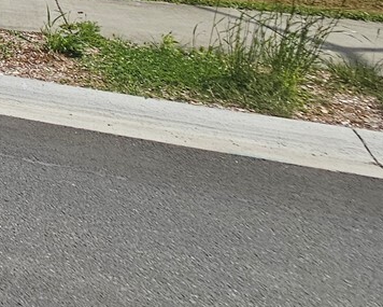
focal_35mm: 57
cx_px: -473
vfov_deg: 19.9
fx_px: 646
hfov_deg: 16.7
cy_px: -240
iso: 50
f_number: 2.2
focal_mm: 2.2
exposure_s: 1/2066
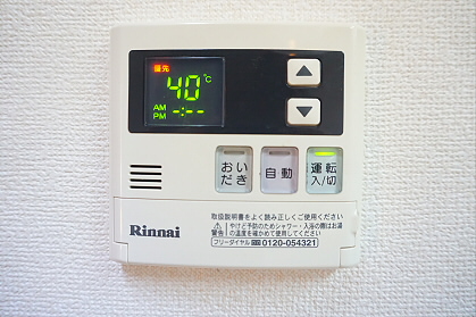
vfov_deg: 53.1
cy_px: 158
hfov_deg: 73.8
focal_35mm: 24
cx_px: 238
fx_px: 317
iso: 3200
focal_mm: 16
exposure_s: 1/160
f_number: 3.5
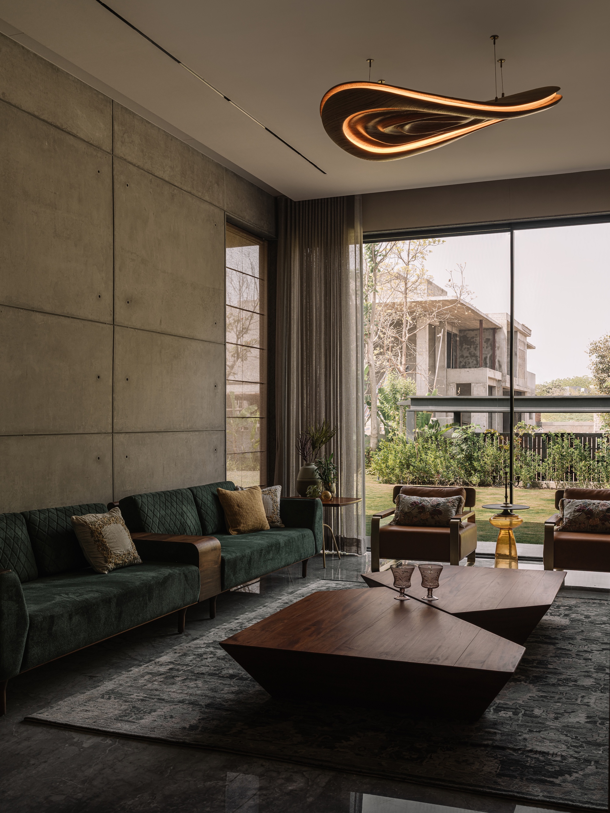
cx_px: 305
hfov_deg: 40.7
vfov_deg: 52.6
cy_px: 406
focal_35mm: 35
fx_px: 822
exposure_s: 1/8
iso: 100
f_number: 10
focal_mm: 45
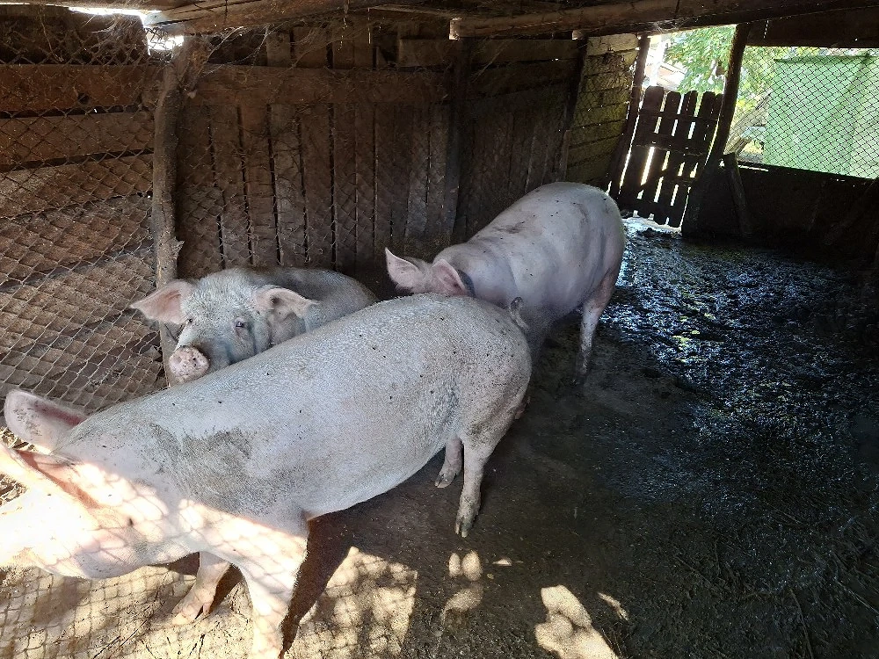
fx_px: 584
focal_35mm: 23
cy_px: 330
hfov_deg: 73.9
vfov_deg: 58.9
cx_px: 440
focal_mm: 5.54
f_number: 1.8
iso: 125
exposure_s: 1/100
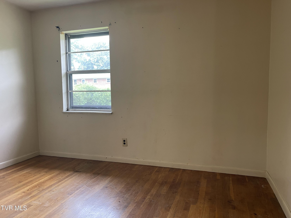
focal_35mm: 25
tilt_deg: -5.0
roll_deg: +0.7
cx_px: 146
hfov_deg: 69.4
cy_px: 109
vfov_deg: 54.9
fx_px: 210
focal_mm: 5.1
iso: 125
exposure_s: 1/88
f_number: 1.6
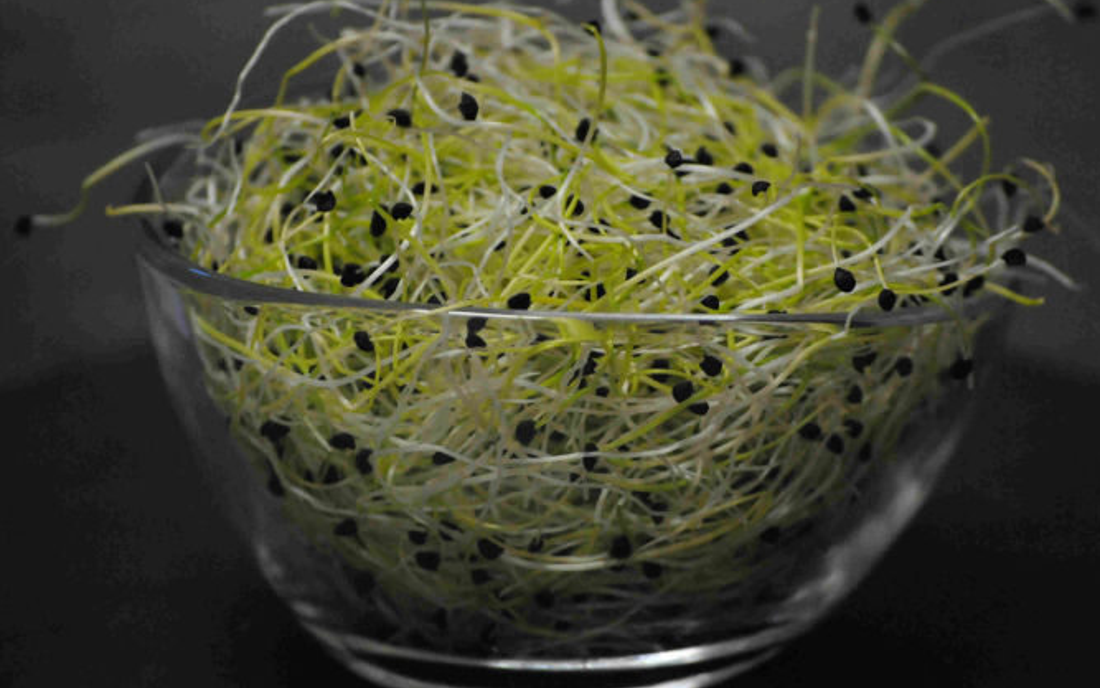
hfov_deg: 9.2
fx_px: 6823
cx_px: 567
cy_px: 354
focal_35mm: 228
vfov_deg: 5.8
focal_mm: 135
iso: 3200
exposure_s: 1/125
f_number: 5.6
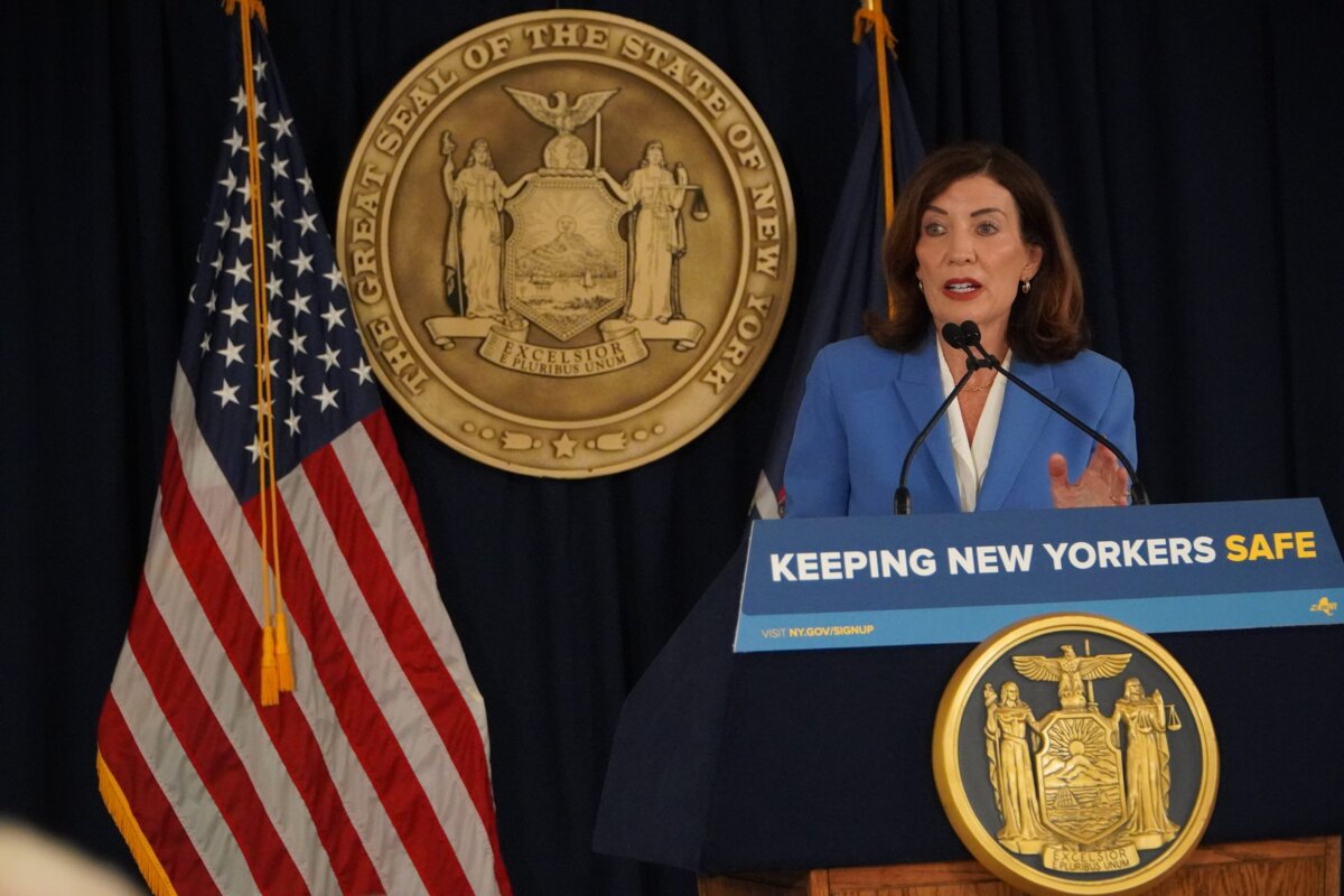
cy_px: 448
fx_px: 3920
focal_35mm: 105
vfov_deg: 13.0
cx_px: 672
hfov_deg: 19.5
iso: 6400
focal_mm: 70
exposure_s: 1/160
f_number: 4
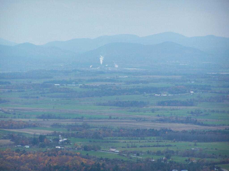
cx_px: 114
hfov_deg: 7.4
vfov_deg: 5.5
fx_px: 1773
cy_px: 86
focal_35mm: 268
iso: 80
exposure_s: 1/640
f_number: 3.6
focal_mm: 44.4
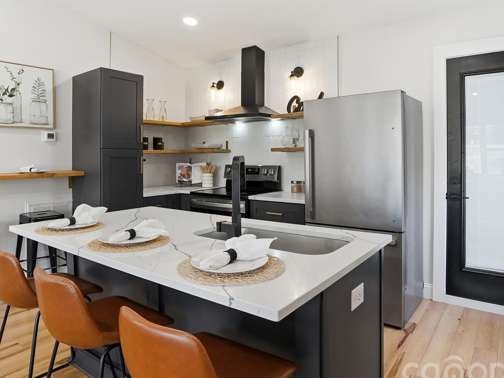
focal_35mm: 23
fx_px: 335
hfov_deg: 73.9
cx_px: 247
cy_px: 149
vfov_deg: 58.4
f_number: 13
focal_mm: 16
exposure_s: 1/500
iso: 1600
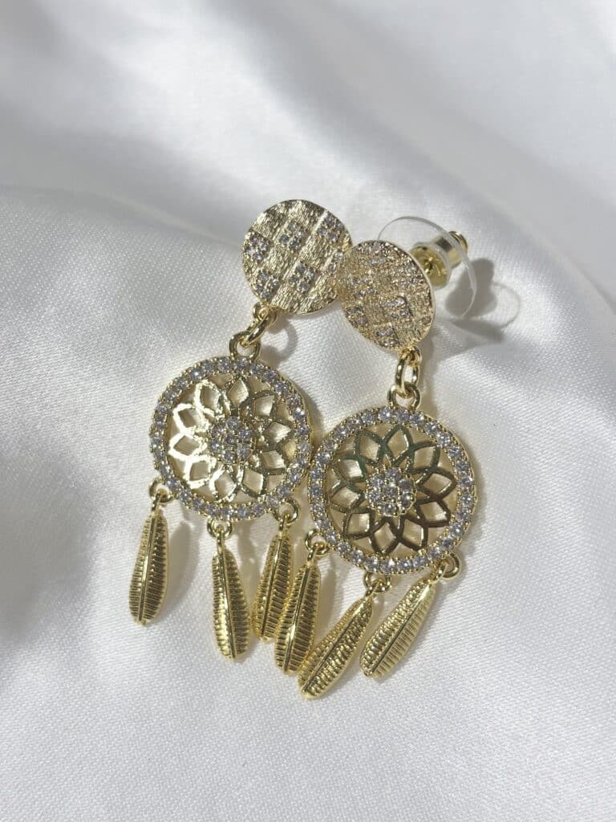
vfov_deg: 36.8
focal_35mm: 52
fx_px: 1234
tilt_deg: -52.6
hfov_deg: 28.0
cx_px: 308
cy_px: 411
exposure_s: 1/320
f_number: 1.6
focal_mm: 5.96
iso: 32
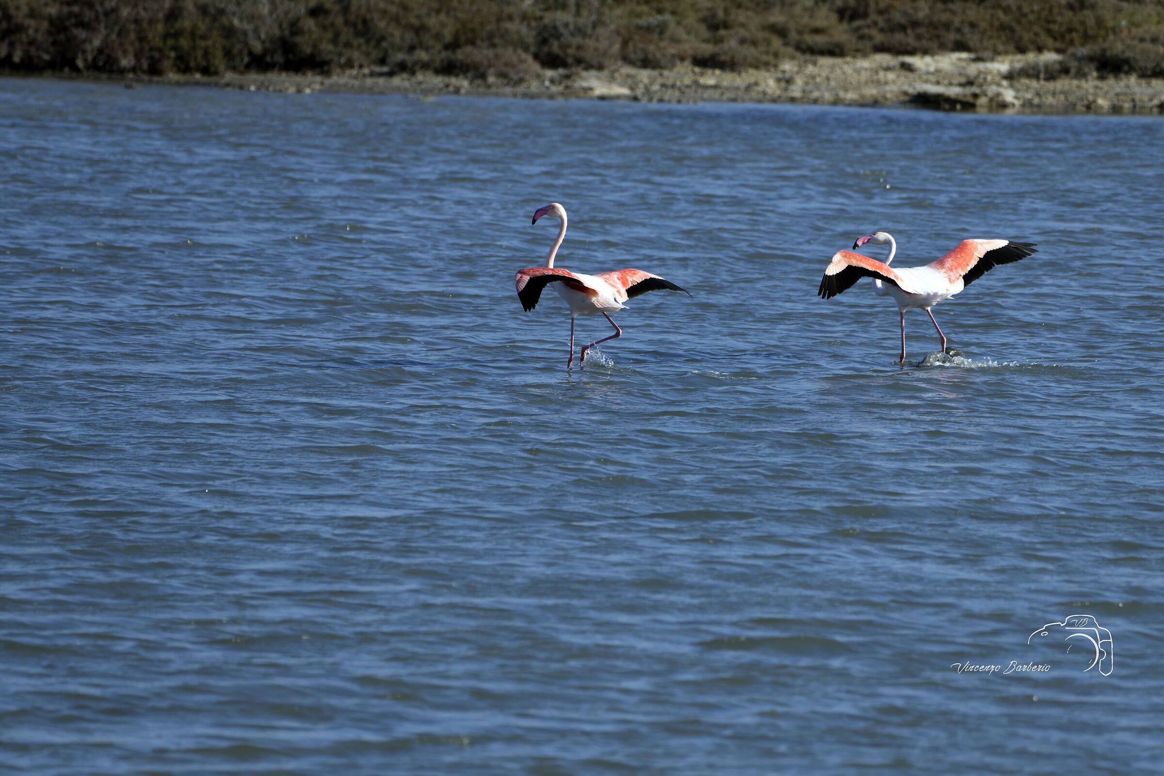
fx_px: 19398
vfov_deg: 2.3
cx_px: 582
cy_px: 388
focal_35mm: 600
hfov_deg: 3.4
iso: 400
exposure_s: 1/1250
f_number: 8
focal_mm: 600
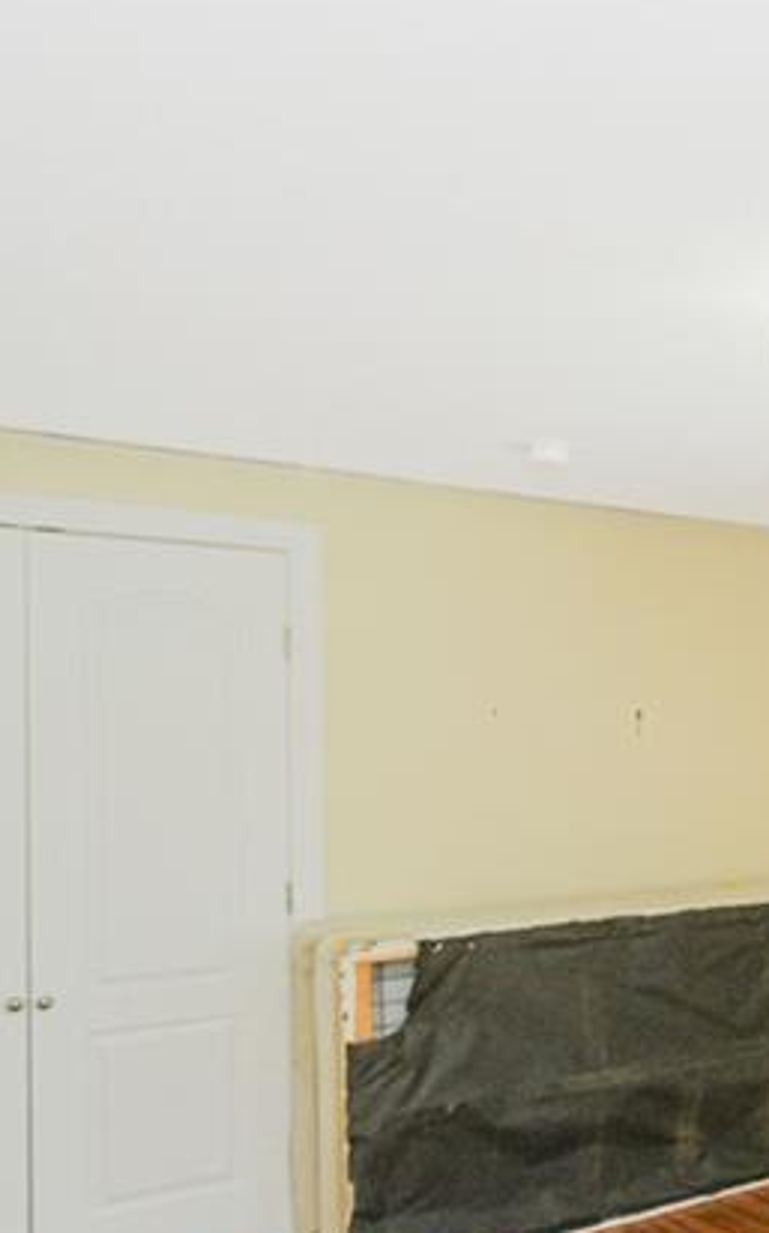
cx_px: 999
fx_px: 1276
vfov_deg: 50.7
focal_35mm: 38
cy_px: 811
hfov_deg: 27.8
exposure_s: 1/60
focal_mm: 10
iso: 640
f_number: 8
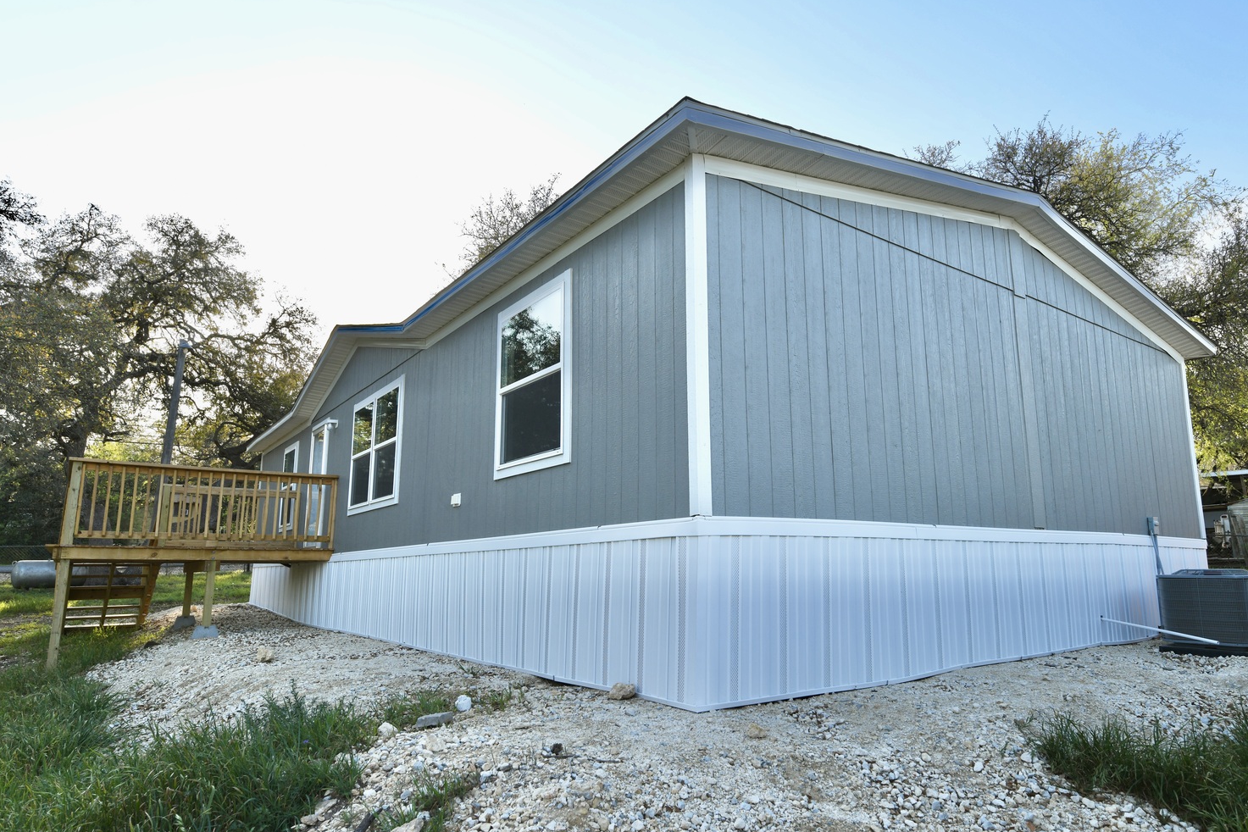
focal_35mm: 22
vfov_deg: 57.2
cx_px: 679
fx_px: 763
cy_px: 446
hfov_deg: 78.4
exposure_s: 1/160
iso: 160
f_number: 8
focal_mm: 20
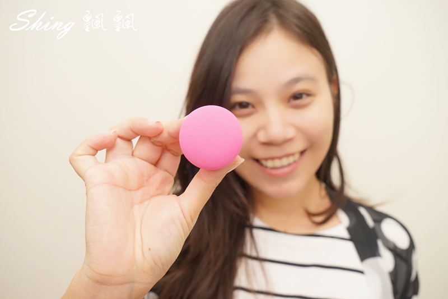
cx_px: 224
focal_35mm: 37
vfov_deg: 35.9
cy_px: 150
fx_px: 460
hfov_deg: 51.9
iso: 1600
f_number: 7.1
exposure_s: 1/60
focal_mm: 37
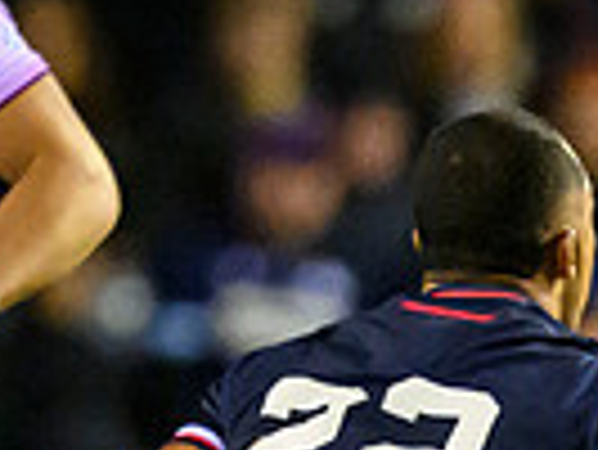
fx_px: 74212
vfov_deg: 0.3
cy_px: 1020
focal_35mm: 4292
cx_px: 965
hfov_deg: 0.5
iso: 10000
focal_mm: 560
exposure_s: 1/1000
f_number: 4
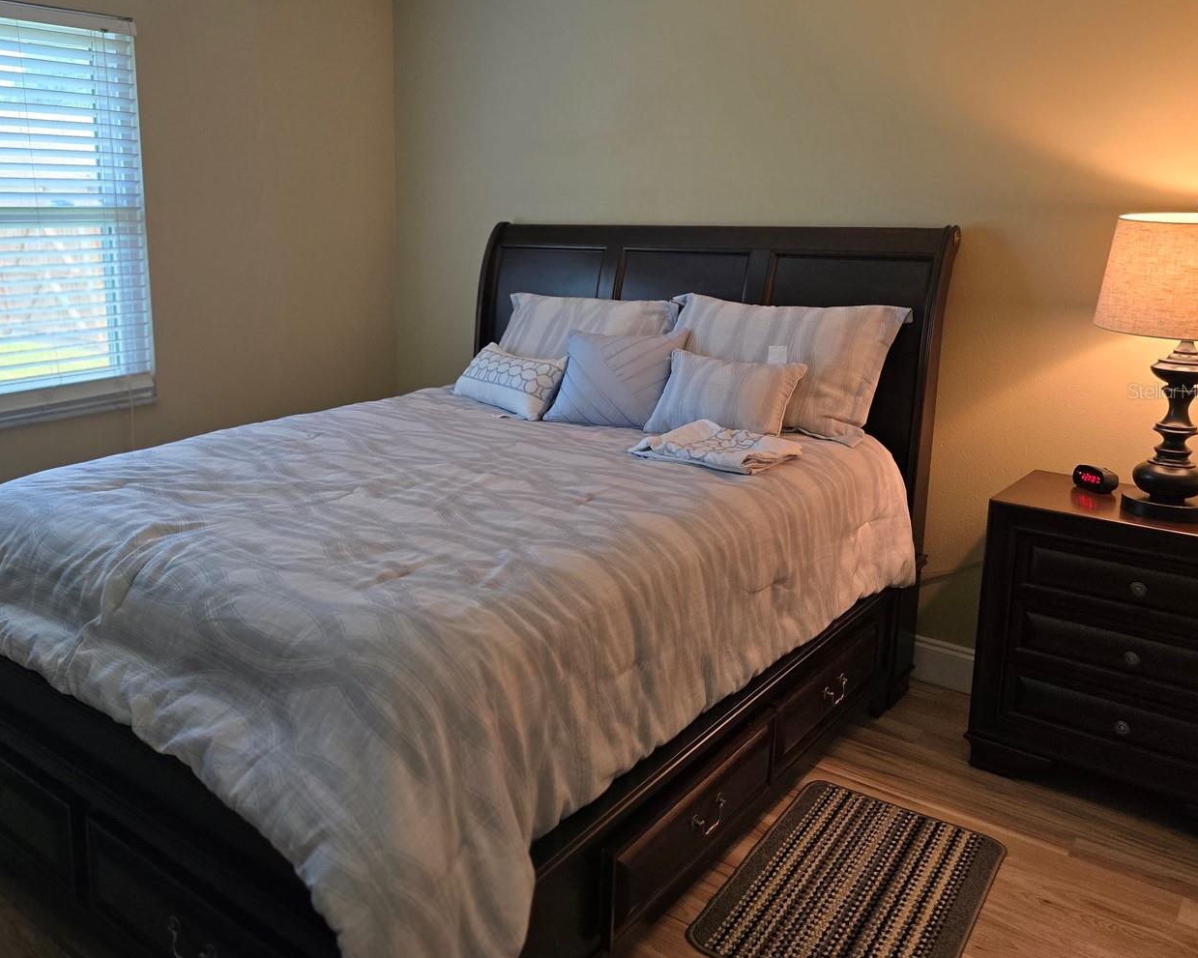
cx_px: 446
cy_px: 391
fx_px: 1028
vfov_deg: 49.7
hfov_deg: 59.6
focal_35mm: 29
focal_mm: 6.3
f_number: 1.7
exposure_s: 1/120
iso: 250
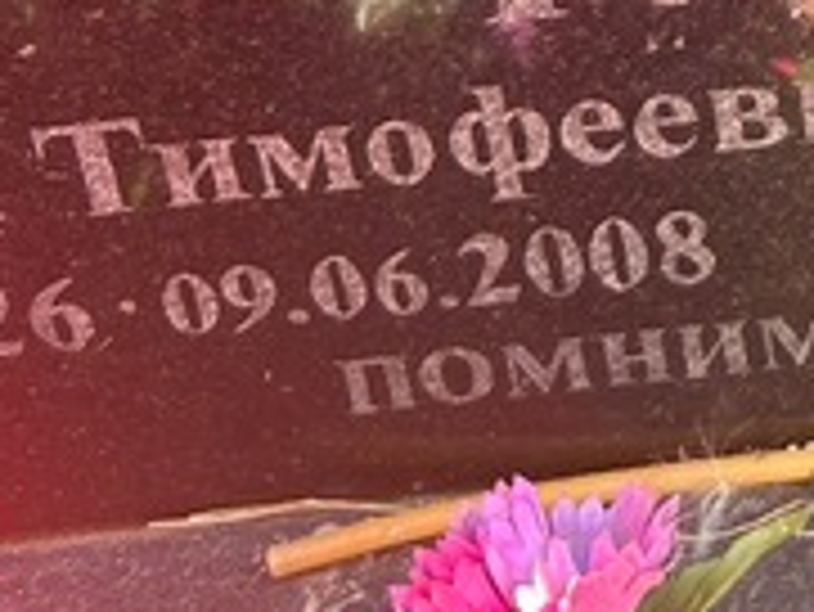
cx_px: 1322
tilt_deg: -27.9
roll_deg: +3.7
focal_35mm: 115
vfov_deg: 11.7
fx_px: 2706
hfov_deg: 15.4
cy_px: -562
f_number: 1.5
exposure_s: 1/224
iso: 50
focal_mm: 5.7
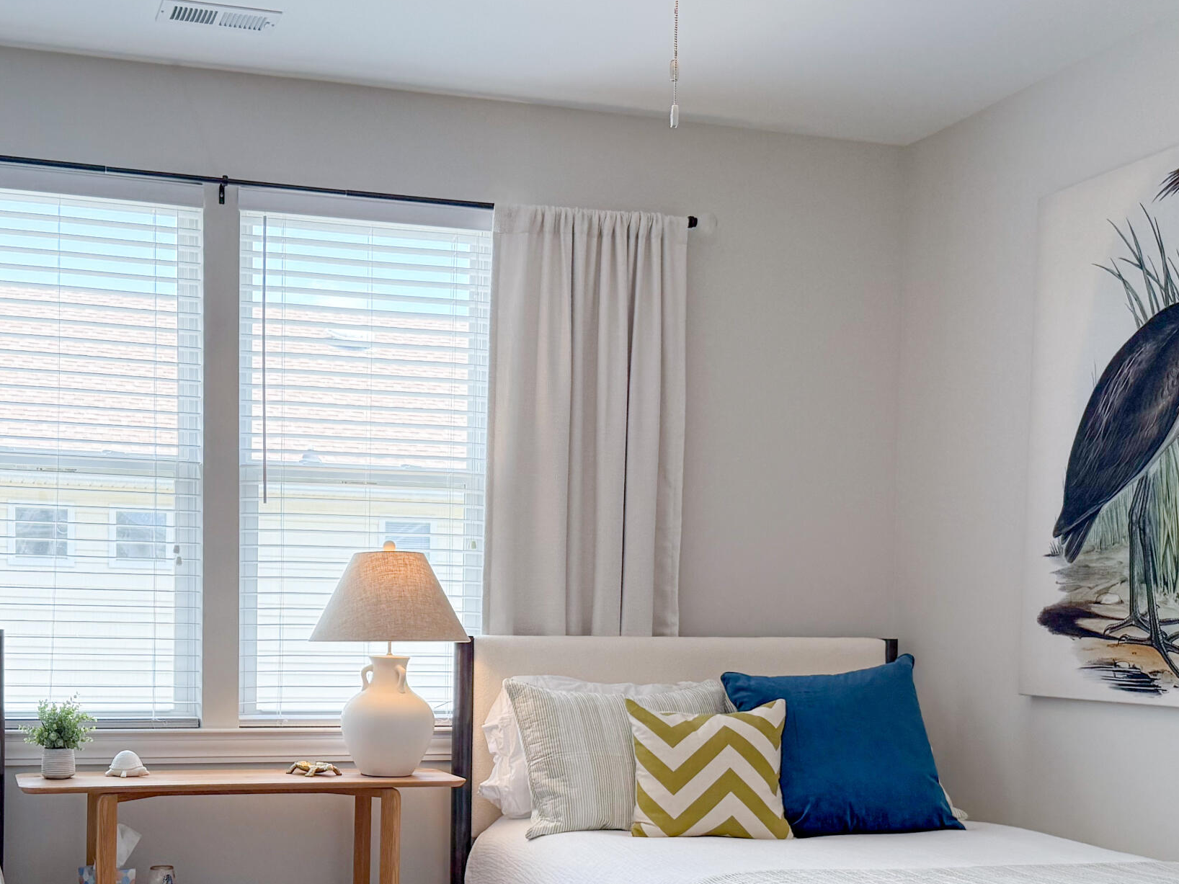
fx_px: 1499
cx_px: 383
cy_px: 679
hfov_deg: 42.3
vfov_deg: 32.2
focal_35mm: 44
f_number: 1.8
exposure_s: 1/240
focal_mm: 6.76
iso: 160
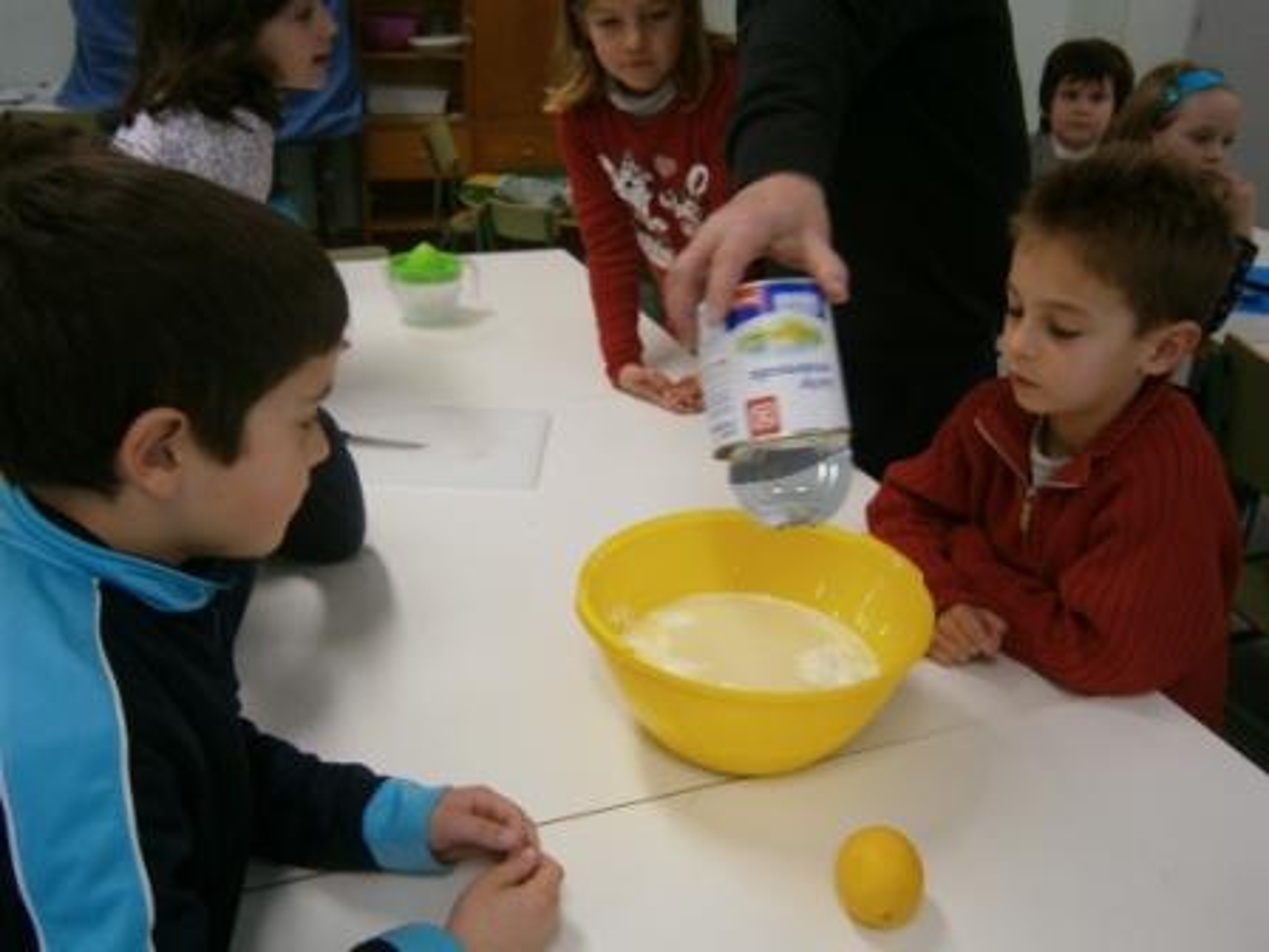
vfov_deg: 45.4
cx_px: 634
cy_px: 476
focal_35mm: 31
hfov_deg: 58.4
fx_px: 1136
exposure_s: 1/30
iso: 125
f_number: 2.9
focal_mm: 5.5
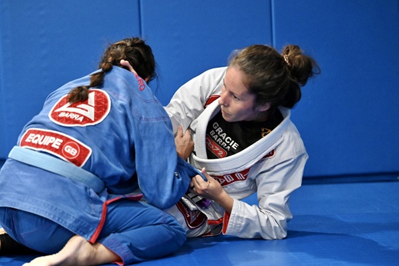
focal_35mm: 101
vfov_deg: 13.6
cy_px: 133
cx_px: 200
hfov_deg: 20.2
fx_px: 1119
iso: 12800
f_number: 2.8
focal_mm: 101
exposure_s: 1/500
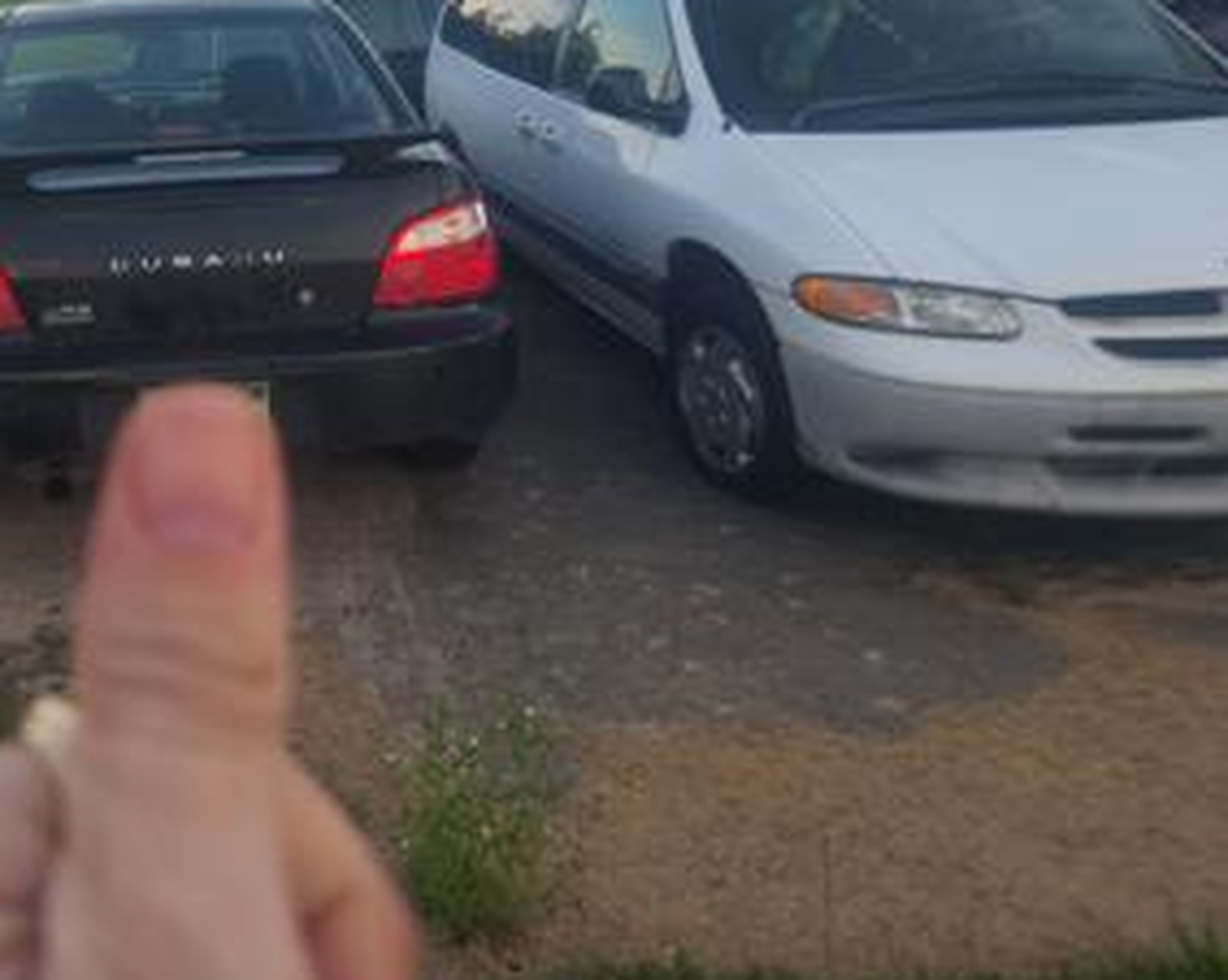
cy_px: 195
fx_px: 1453
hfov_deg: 43.3
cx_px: 217
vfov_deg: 36.1
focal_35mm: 40
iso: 40
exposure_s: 1/180
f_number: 1.8
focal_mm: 5.4
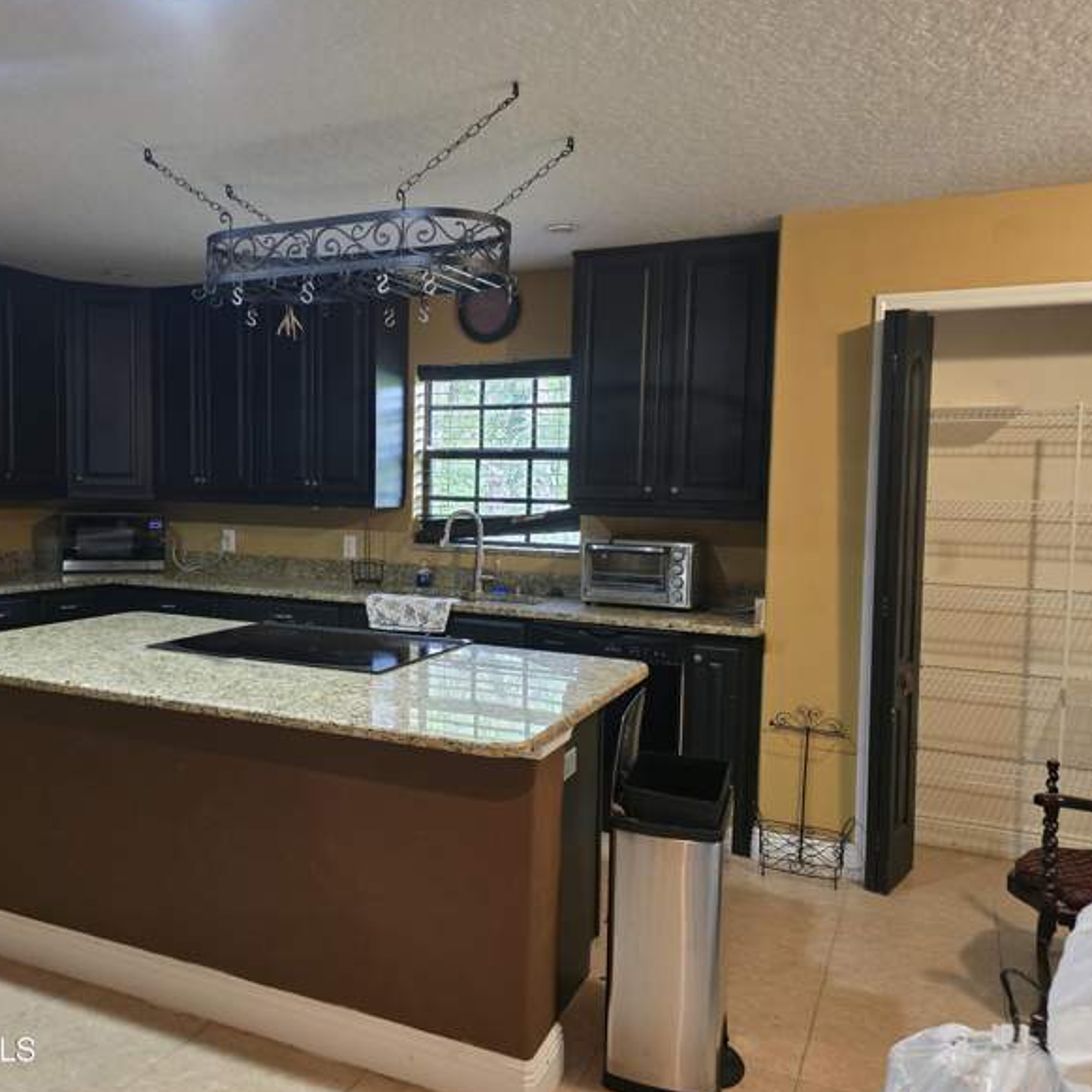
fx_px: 999
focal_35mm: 28
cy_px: 538
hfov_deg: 56.8
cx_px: 429
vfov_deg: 57.3
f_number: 1.7
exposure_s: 1/60
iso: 640
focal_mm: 6.3
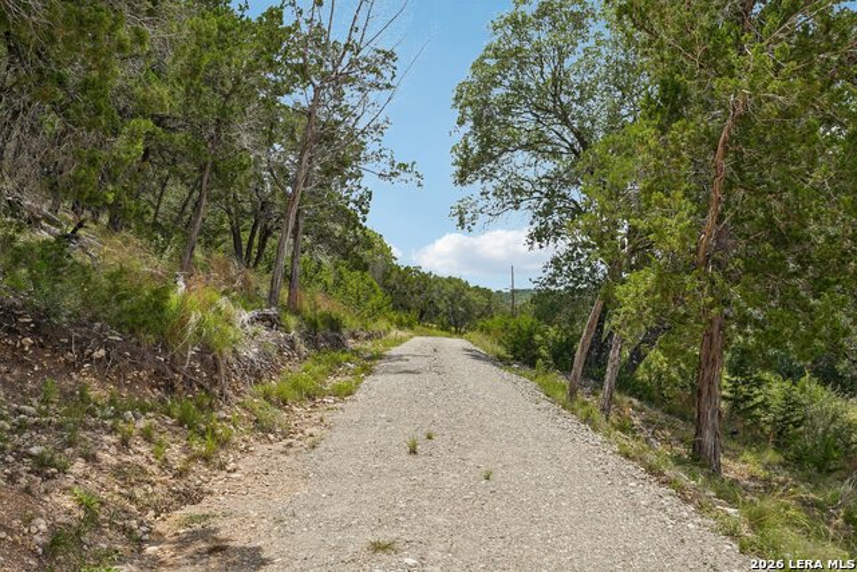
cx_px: 428
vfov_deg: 37.9
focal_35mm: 35
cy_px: 286
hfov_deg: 54.4
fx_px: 833
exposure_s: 1/250
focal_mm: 35
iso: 100
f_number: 8
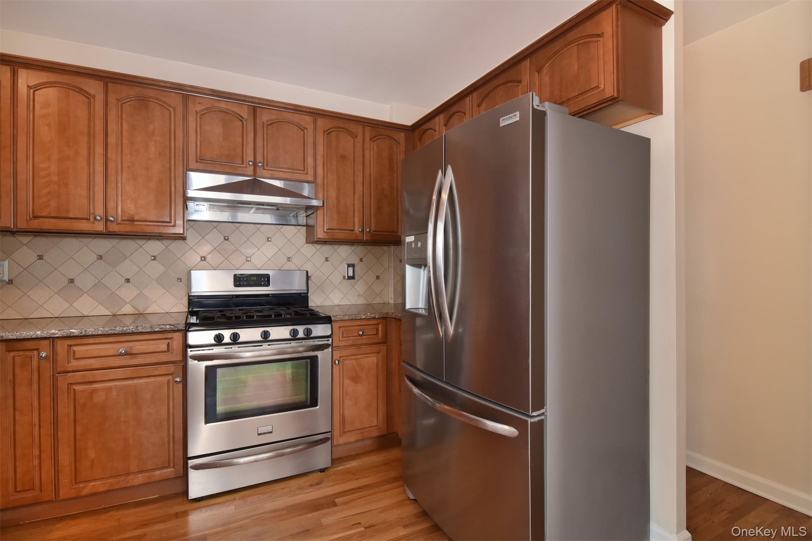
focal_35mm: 16
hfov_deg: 95.0
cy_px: 270
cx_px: 406
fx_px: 372
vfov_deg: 72.0
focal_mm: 11
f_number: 11
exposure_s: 1/40
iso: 640
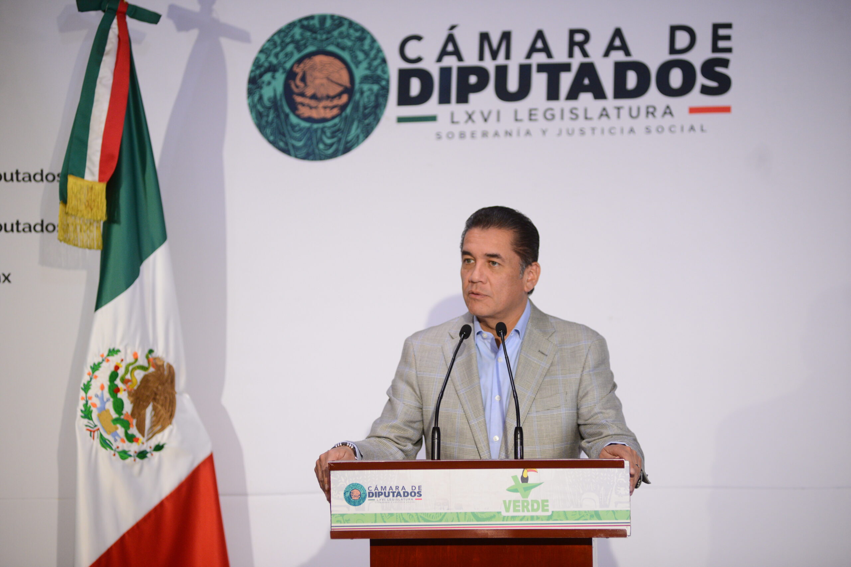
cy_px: 284
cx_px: 426
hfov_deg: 14.2
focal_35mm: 145
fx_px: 3428
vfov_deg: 9.5
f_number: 2.8
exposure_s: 1/250
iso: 1600
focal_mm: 145
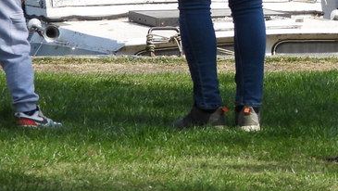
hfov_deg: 3.2
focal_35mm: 662
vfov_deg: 1.8
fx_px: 5938
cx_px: 555
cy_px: -95
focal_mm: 33.2
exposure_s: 1/640
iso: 100
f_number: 4.5
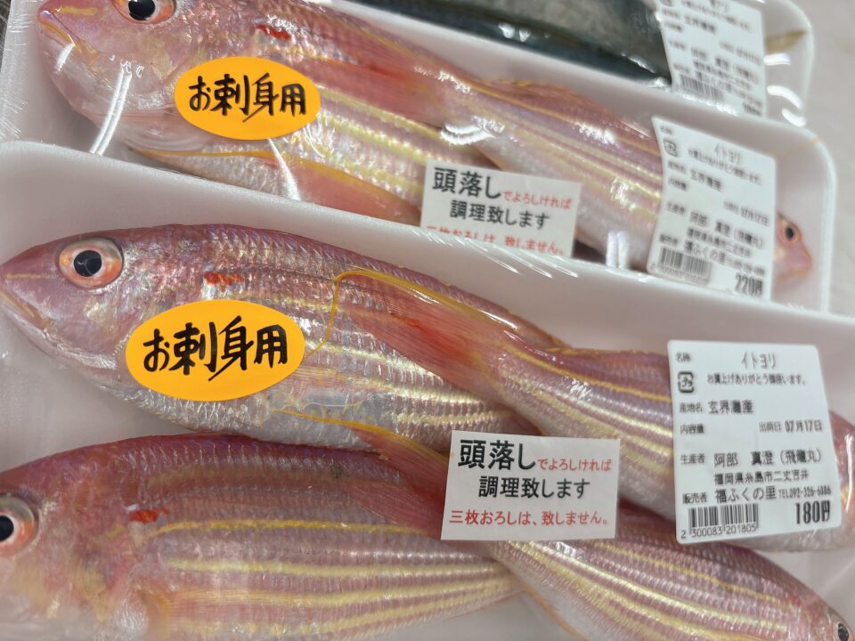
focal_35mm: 26
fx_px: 642
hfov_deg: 67.3
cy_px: 320
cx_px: 428
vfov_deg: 53.1
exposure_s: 1/120
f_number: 1.6
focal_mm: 5.96
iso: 100
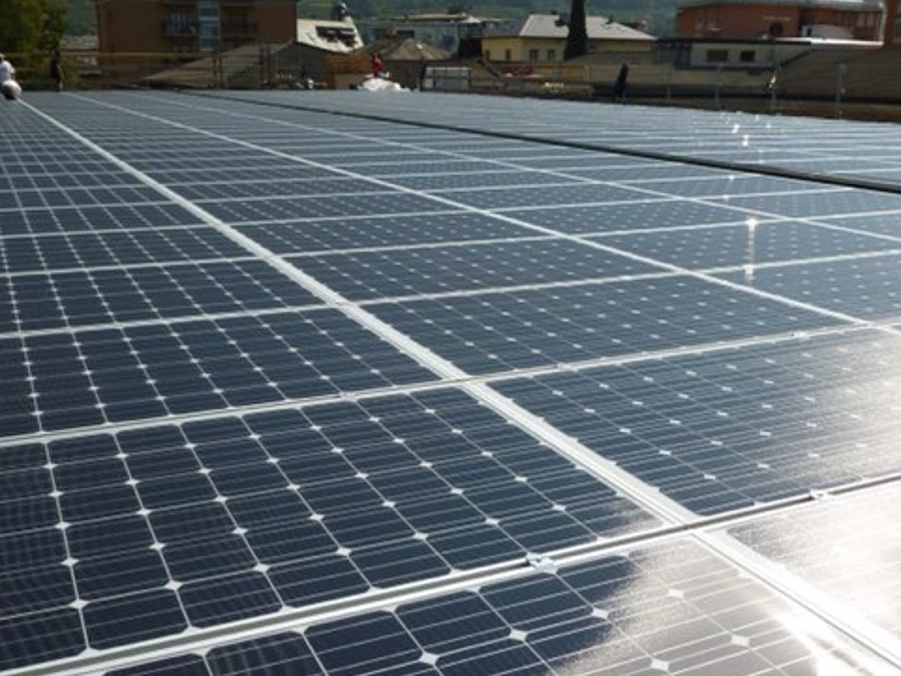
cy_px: 353
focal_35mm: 35
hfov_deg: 52.6
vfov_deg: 40.7
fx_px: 911
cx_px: 422
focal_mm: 5
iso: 100
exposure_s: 1/160
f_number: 10
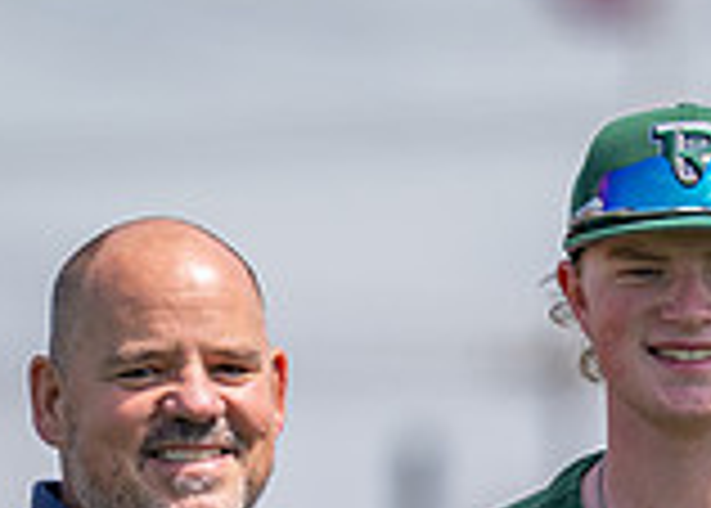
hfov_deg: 2.0
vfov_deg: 1.5
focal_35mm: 992
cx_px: 736
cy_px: 785
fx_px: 20040
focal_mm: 200
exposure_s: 1/1600
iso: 100
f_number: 2.8
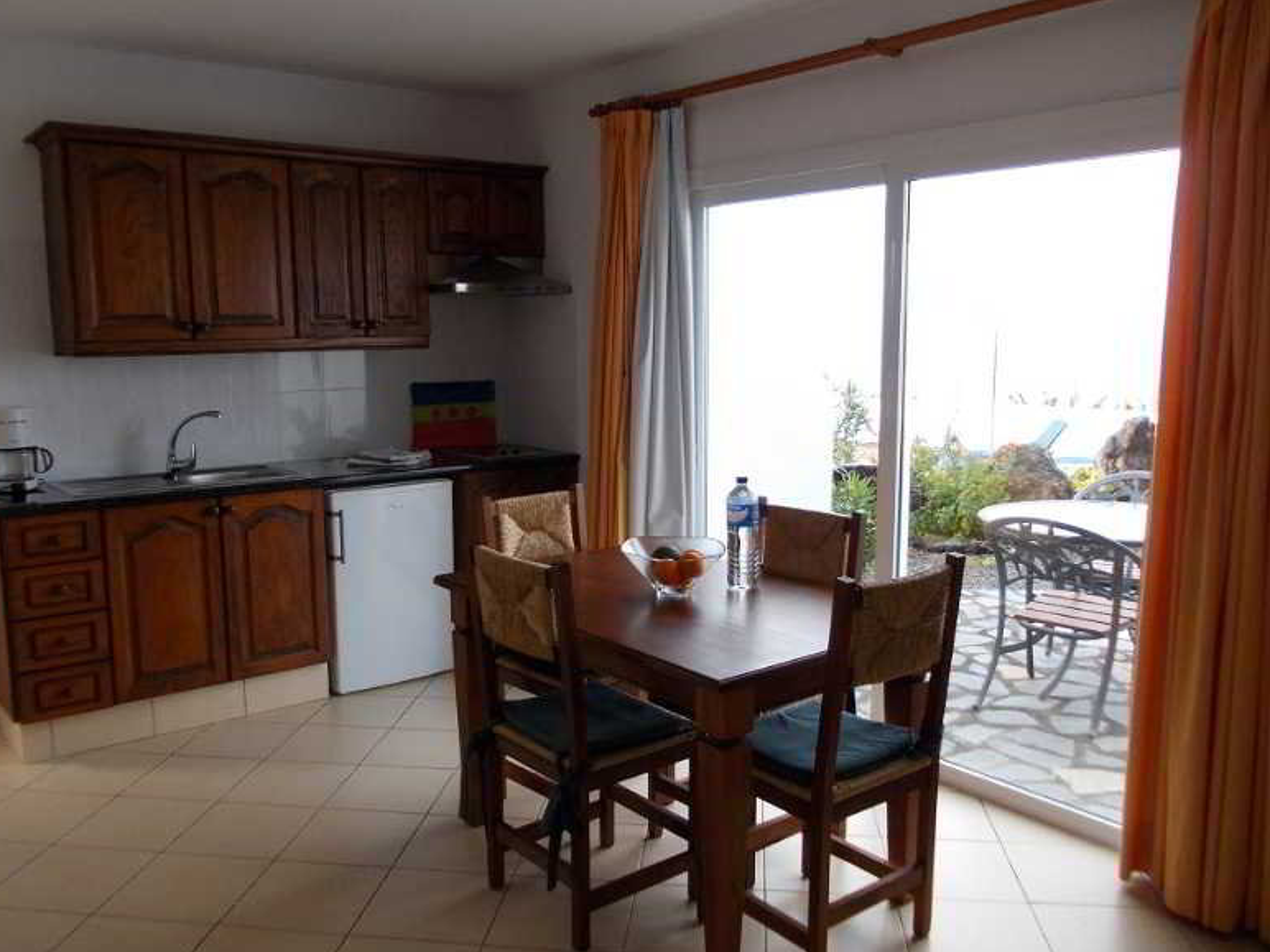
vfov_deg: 48.2
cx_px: 614
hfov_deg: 61.6
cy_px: 464
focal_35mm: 29
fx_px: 1064
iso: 80
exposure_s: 1/160
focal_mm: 4
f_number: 2.7
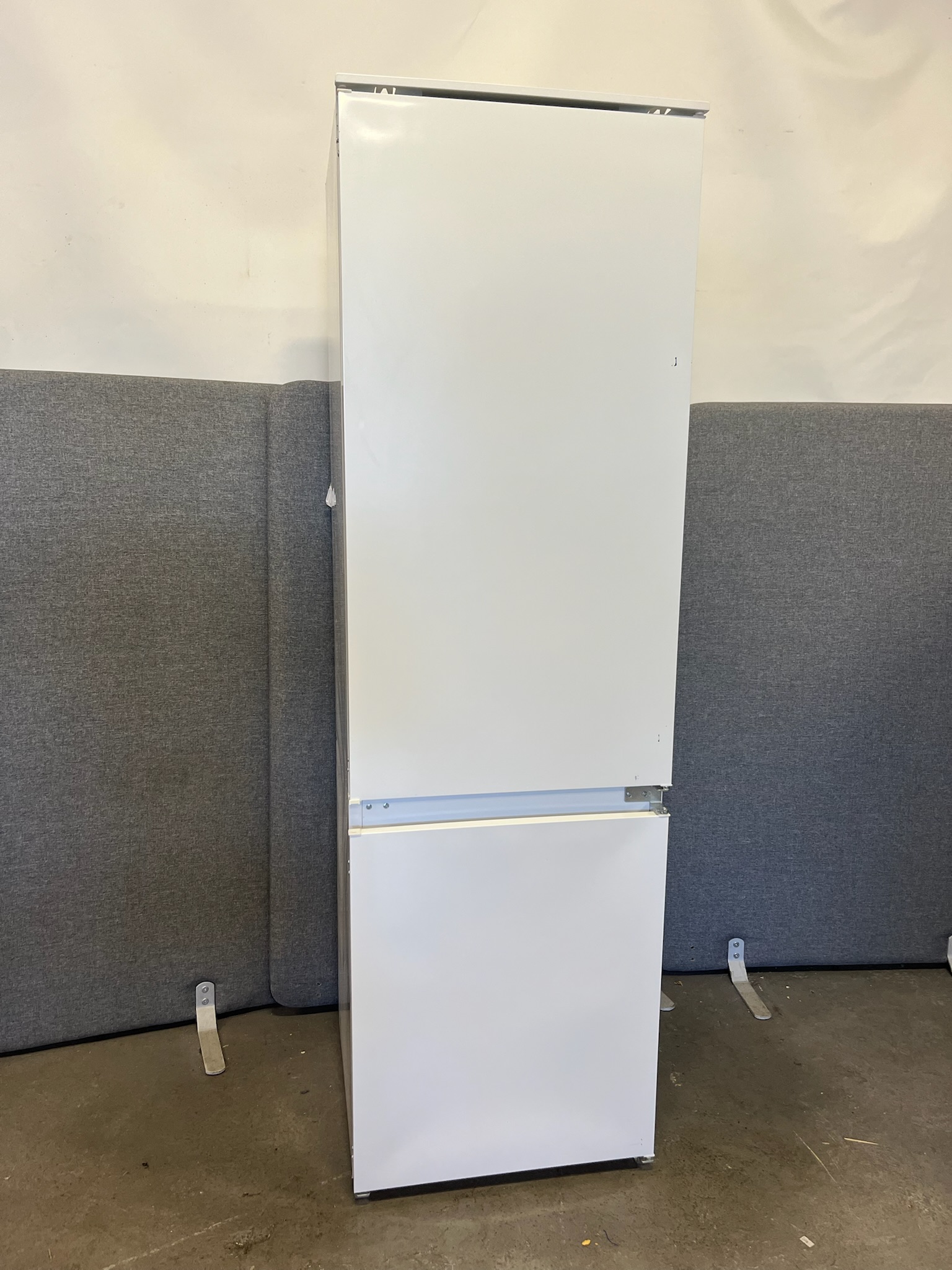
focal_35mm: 26
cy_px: 635
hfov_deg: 53.1
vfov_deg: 67.3
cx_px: 476
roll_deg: -1.7
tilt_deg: -11.1
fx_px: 953
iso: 100
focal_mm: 5.1
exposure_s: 1/100
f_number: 1.6
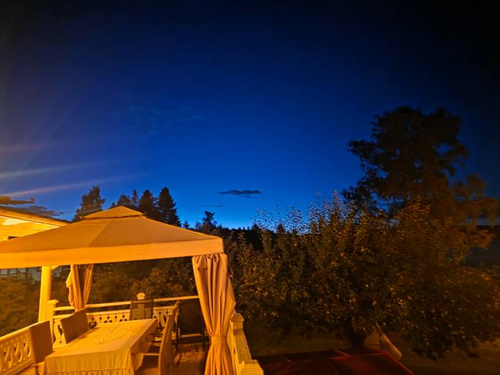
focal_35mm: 23
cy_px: 188
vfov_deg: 58.9
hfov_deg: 73.9
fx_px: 332
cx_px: 250
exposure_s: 1/5.88
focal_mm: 6.25
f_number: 1.7
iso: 3200
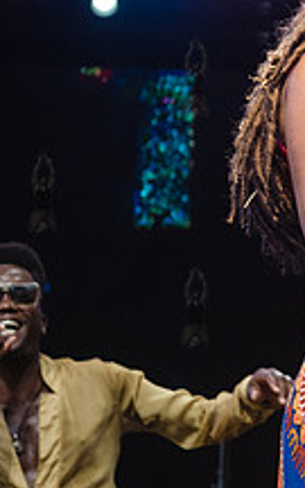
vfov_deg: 15.1
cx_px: 420
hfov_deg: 9.3
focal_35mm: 138
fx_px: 1835
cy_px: 158
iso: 640
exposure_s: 1/400
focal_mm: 45
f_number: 4
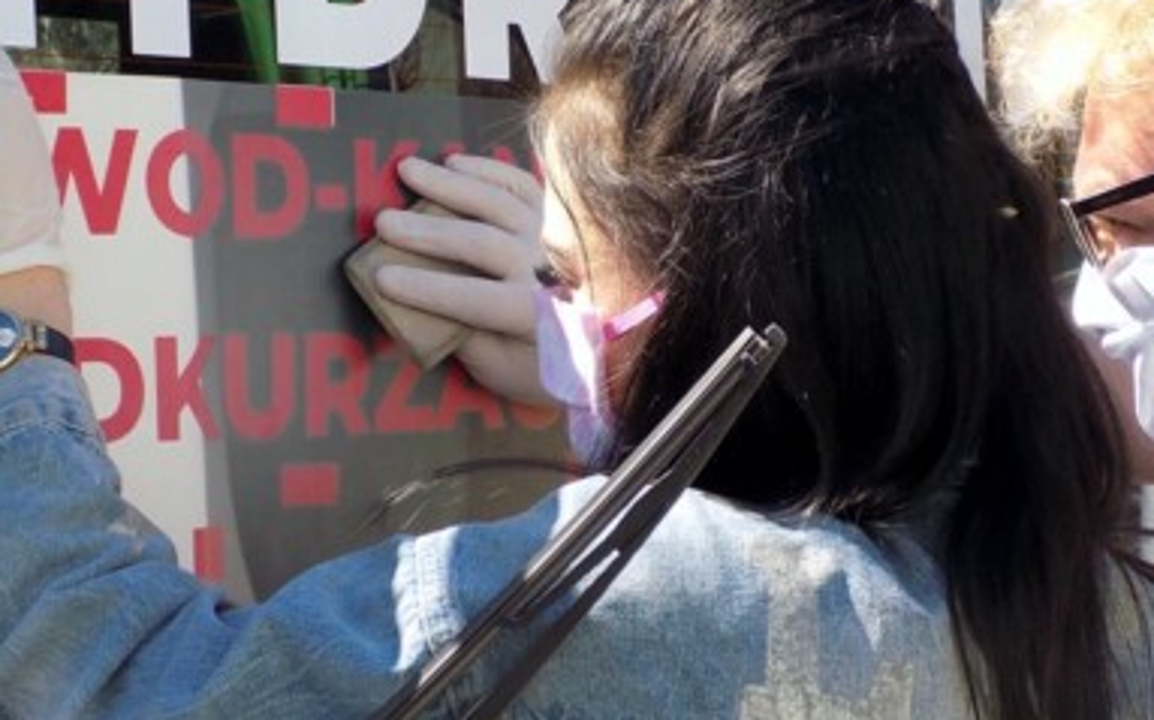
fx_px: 3395
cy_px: 392
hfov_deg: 19.3
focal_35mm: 108
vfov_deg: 12.1
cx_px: 467
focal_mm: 11.5
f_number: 4.1
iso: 80
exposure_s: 1/200
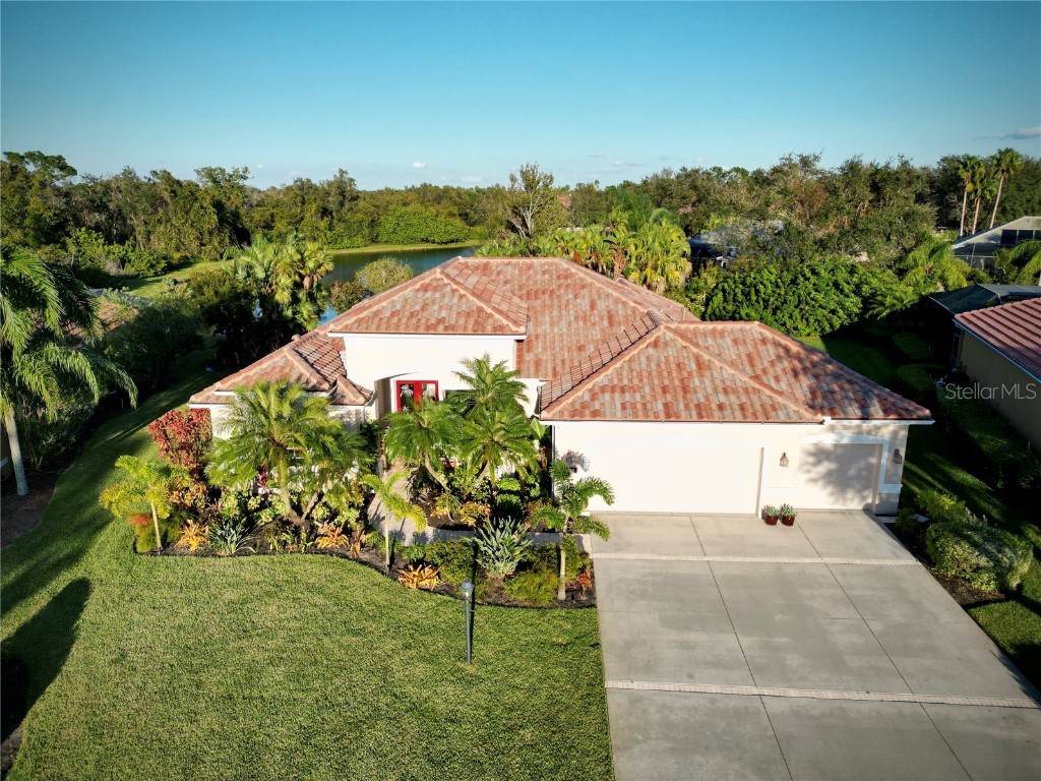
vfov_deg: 56.8
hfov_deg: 71.6
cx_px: 520
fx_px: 722
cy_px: 390
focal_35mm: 24
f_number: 1.7
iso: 130
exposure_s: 1/3000
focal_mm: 6.72
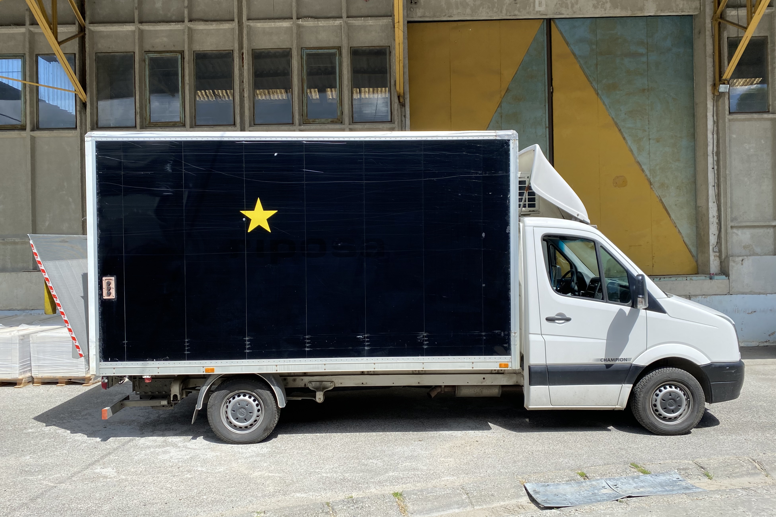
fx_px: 604
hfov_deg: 65.5
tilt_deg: +0.3
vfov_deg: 46.4
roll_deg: +1.2
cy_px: 258
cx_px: 388
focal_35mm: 28
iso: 32
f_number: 1.8
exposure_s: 1/2028
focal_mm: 4.25
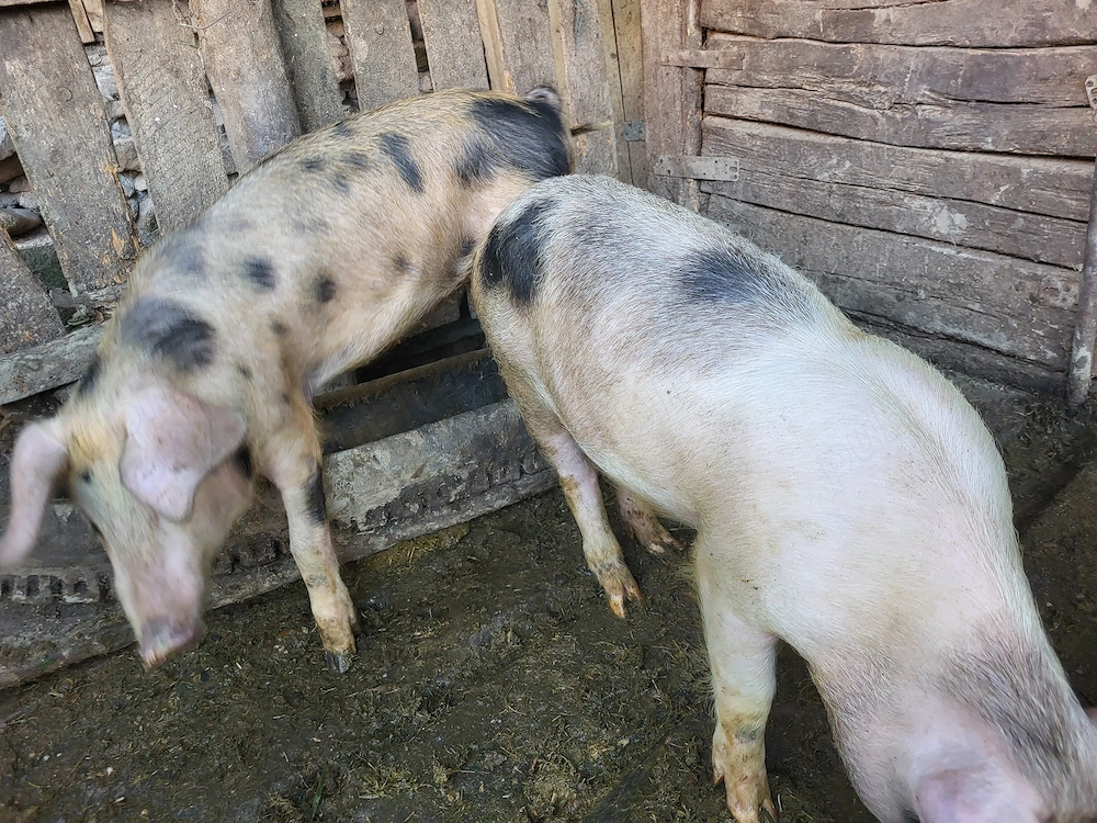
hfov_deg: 67.3
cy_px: 412
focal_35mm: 26
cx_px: 548
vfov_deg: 53.1
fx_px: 824
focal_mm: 5.4
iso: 160
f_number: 1.8
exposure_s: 1/100
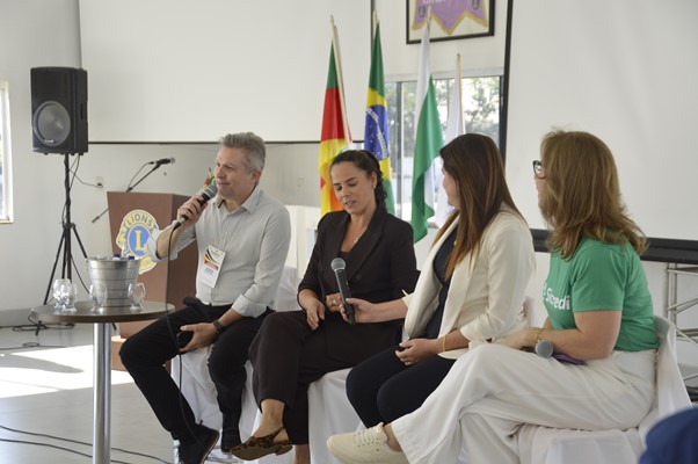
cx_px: 349
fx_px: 1453
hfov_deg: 27.0
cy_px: 232
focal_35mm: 75
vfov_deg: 18.1
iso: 400
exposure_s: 1/50
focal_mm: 50
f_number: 5
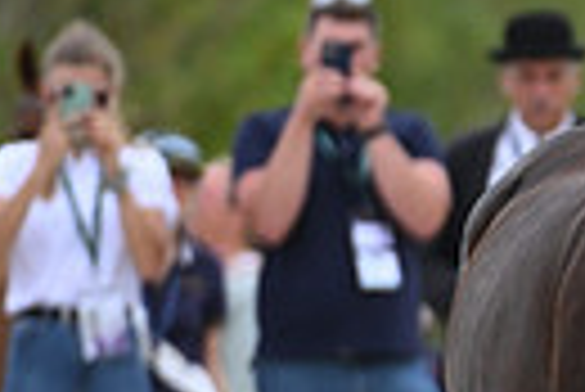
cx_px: 1269
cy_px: 381
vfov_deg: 0.8
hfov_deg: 1.2
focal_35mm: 1788
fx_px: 29087
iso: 640
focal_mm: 400
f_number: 5.6
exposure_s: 1/1600
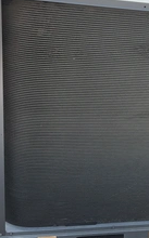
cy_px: 95
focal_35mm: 56
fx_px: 365
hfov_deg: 22.5
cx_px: 137
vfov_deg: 36.2
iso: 25
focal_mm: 3
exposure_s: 1/898
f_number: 1.8
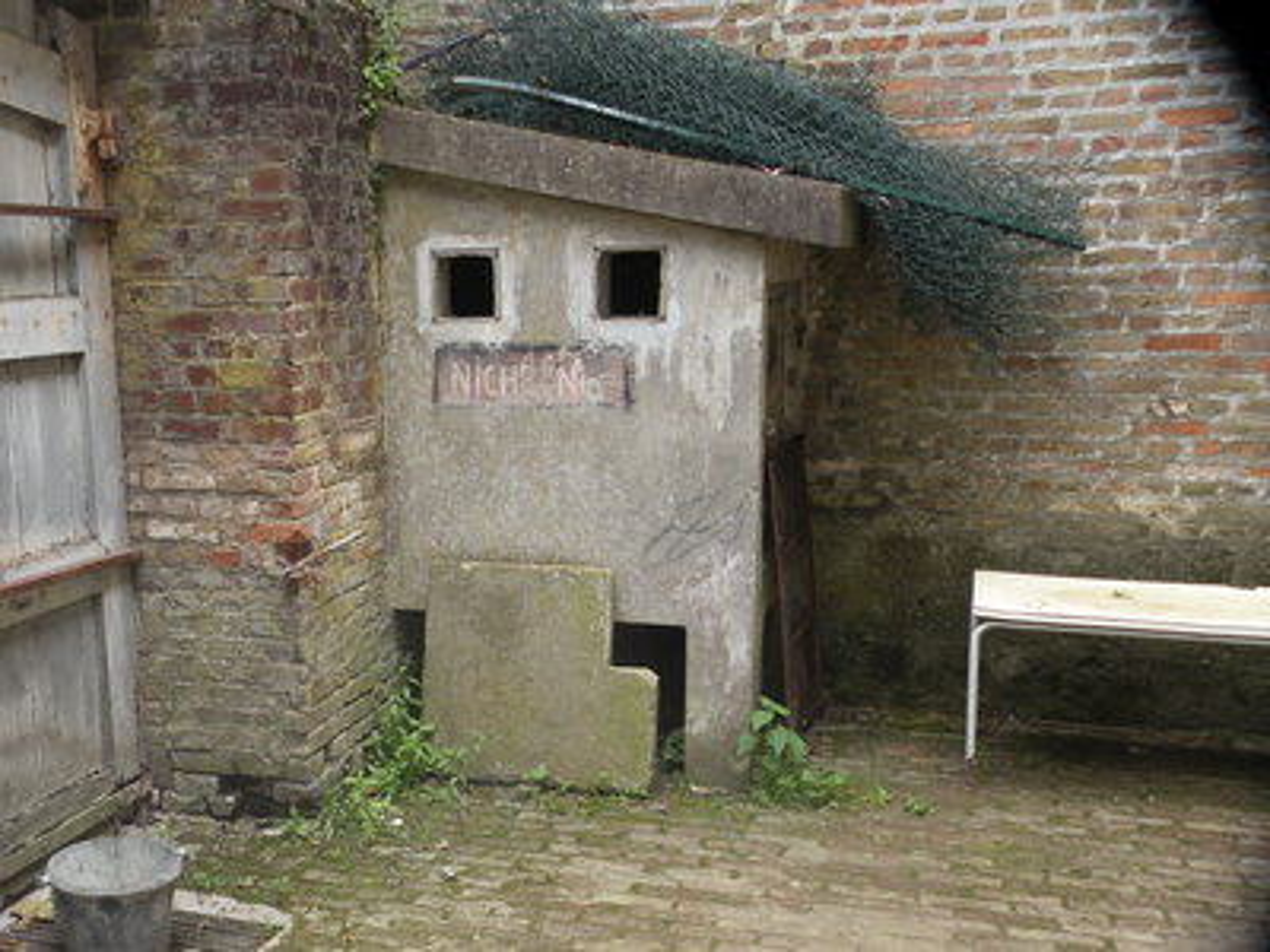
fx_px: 1541
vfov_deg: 34.3
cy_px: 476
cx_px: 635
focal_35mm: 42
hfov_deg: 44.8
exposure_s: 1/60
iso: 70
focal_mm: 7.4
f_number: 3.2
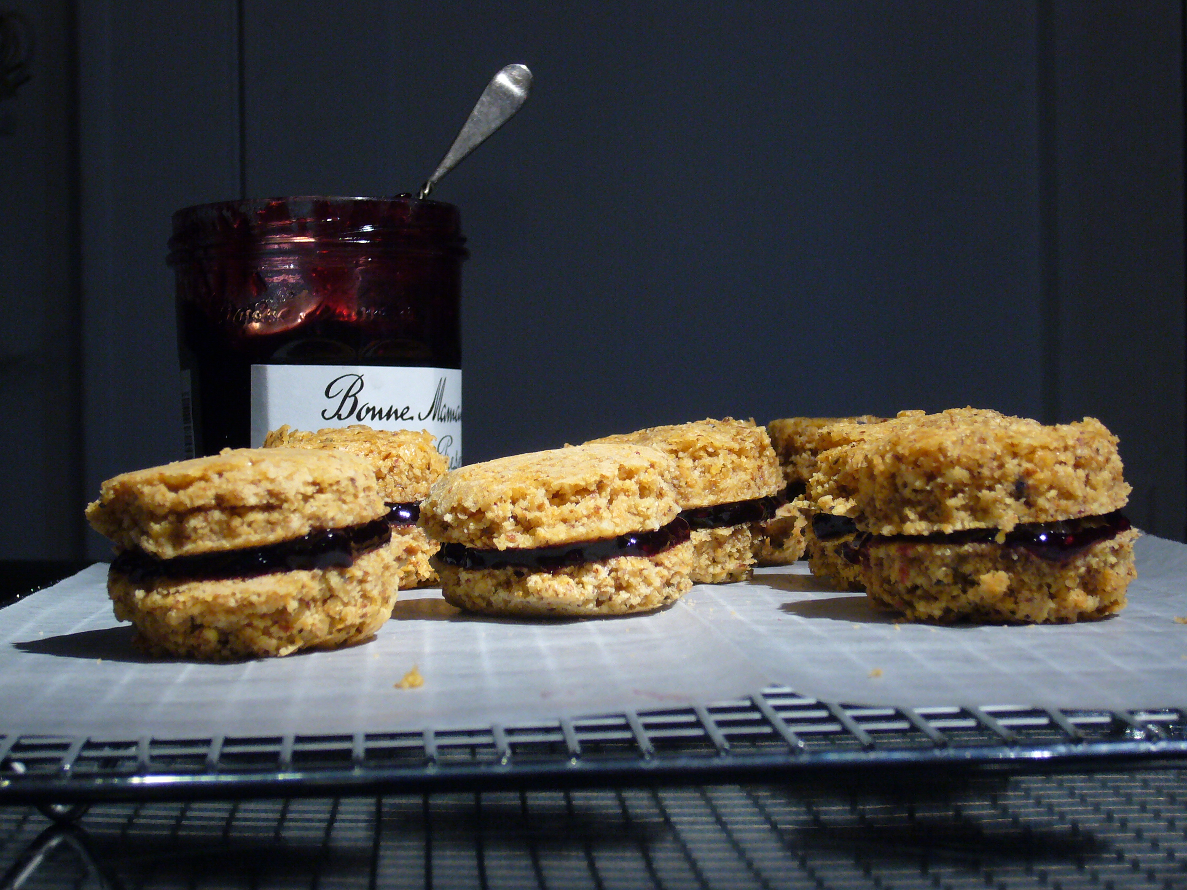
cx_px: 594
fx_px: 2537
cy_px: 445
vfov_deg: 19.9
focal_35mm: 74
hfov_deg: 26.3
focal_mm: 12.2
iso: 200
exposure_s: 1/13
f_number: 4.1
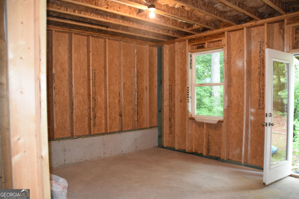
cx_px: 150
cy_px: 100
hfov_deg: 67.4
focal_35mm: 27
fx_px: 224
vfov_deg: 47.9
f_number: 3.5
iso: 1600
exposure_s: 1/60
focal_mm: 18
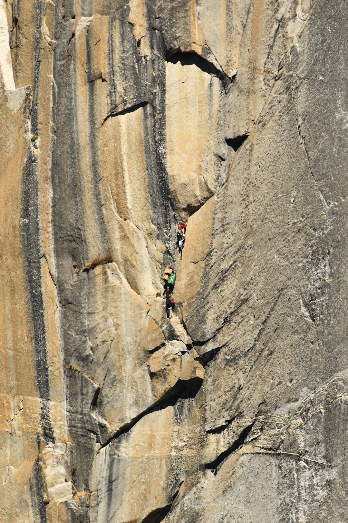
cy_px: 262
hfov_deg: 1.6
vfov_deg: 2.4
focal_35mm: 850
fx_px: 12324
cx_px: 174
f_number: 8
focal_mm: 850
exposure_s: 1/1250
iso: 250
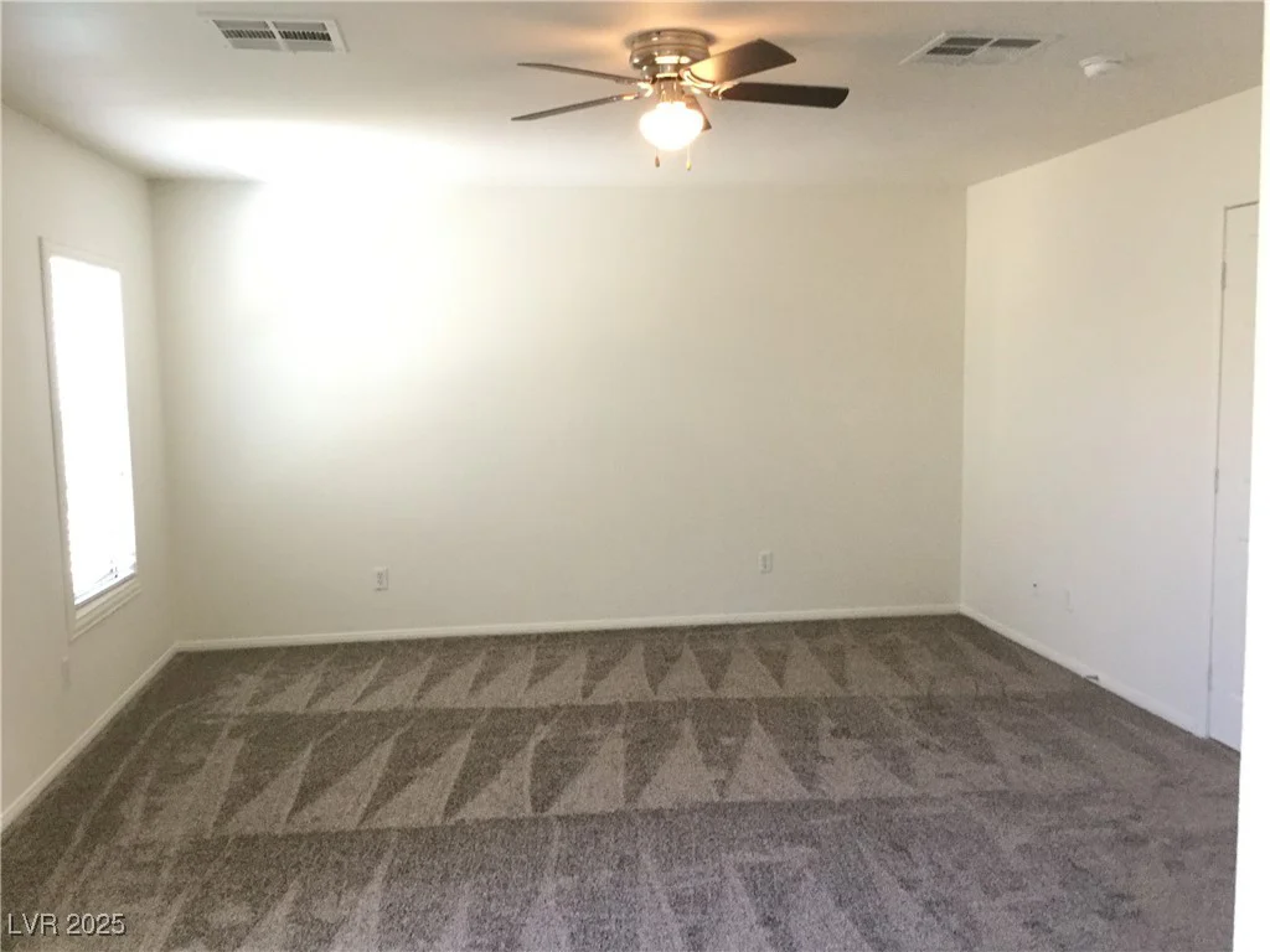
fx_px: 1137
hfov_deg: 58.4
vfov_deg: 45.4
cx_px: 635
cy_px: 476
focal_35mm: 31
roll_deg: -0.2
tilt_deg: -6.3
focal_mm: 3.3
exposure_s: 1/30
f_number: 2.4
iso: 125
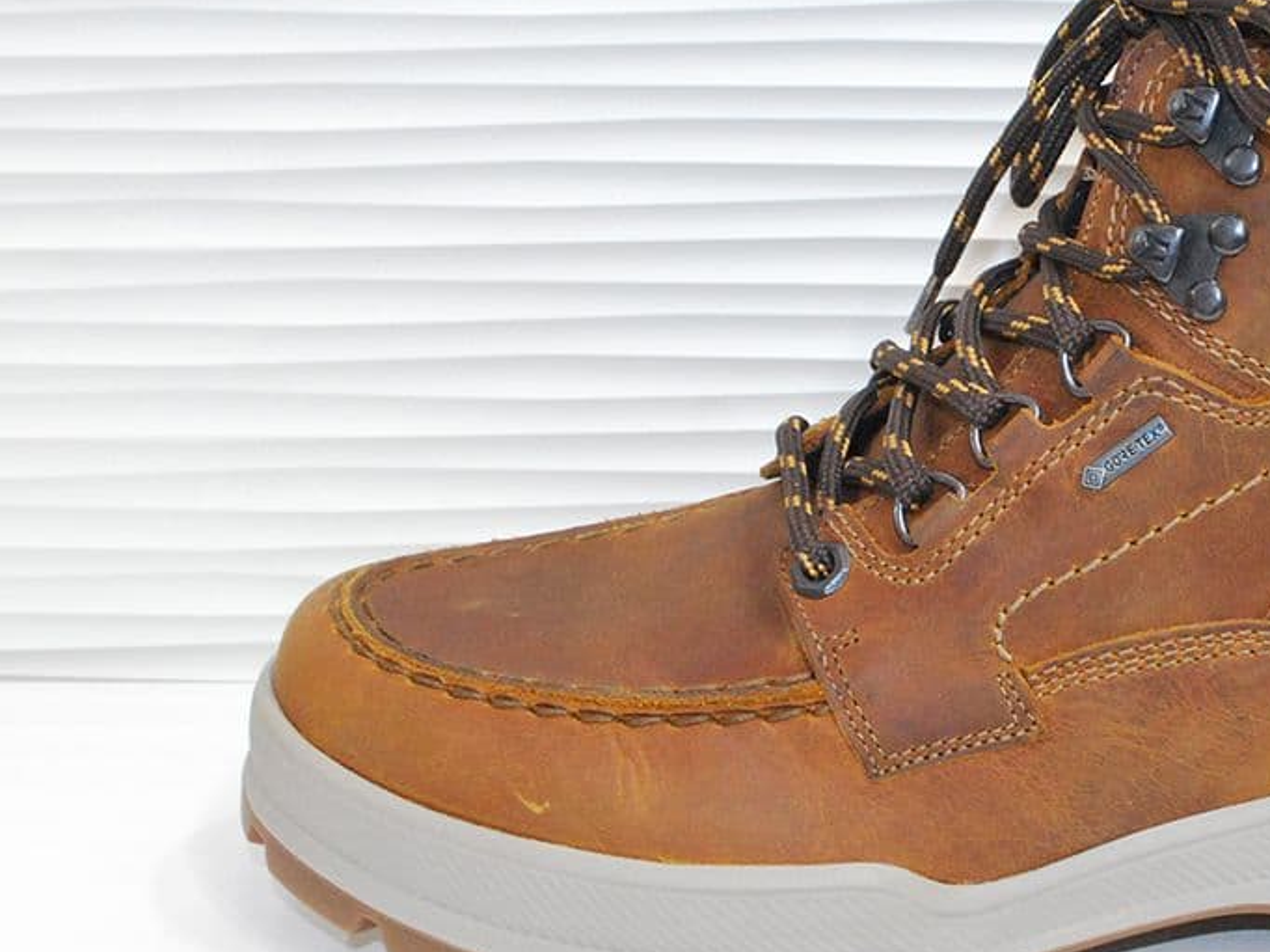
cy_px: 453
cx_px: 1073
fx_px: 2421
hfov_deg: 28.6
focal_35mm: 66
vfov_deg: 22.2
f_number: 8
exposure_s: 1/200
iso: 1600
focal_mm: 26
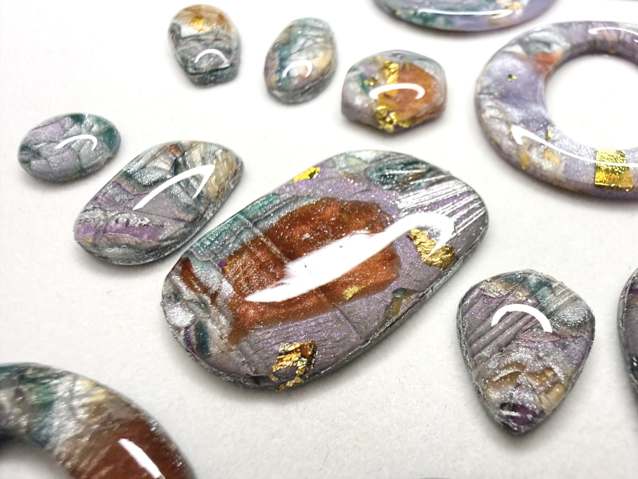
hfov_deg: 71.6
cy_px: 240
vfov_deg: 56.8
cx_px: 319
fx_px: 442
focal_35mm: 24
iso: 125
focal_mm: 2.22
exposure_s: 1/120
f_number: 2.2
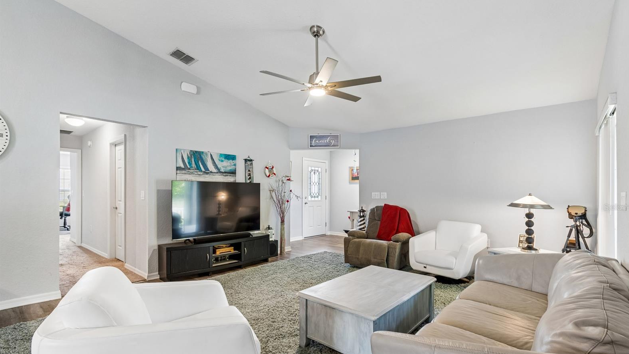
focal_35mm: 16
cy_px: 207
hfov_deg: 99.4
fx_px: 267
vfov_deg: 66.6
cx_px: 320
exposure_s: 1/3.33
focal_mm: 10
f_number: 7.1
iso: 100
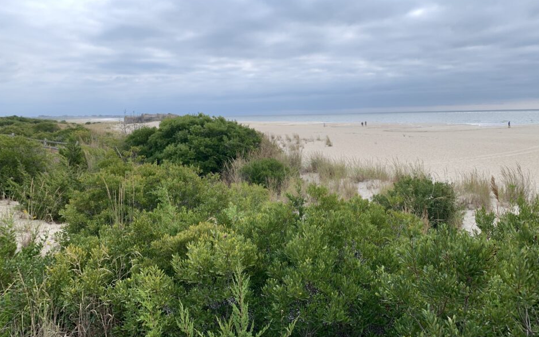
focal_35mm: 30
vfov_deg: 41.6
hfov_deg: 62.9
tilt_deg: -3.1
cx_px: 272
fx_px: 441
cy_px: 130
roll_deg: +1.0
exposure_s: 1/455
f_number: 1.8
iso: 25
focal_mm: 4.25
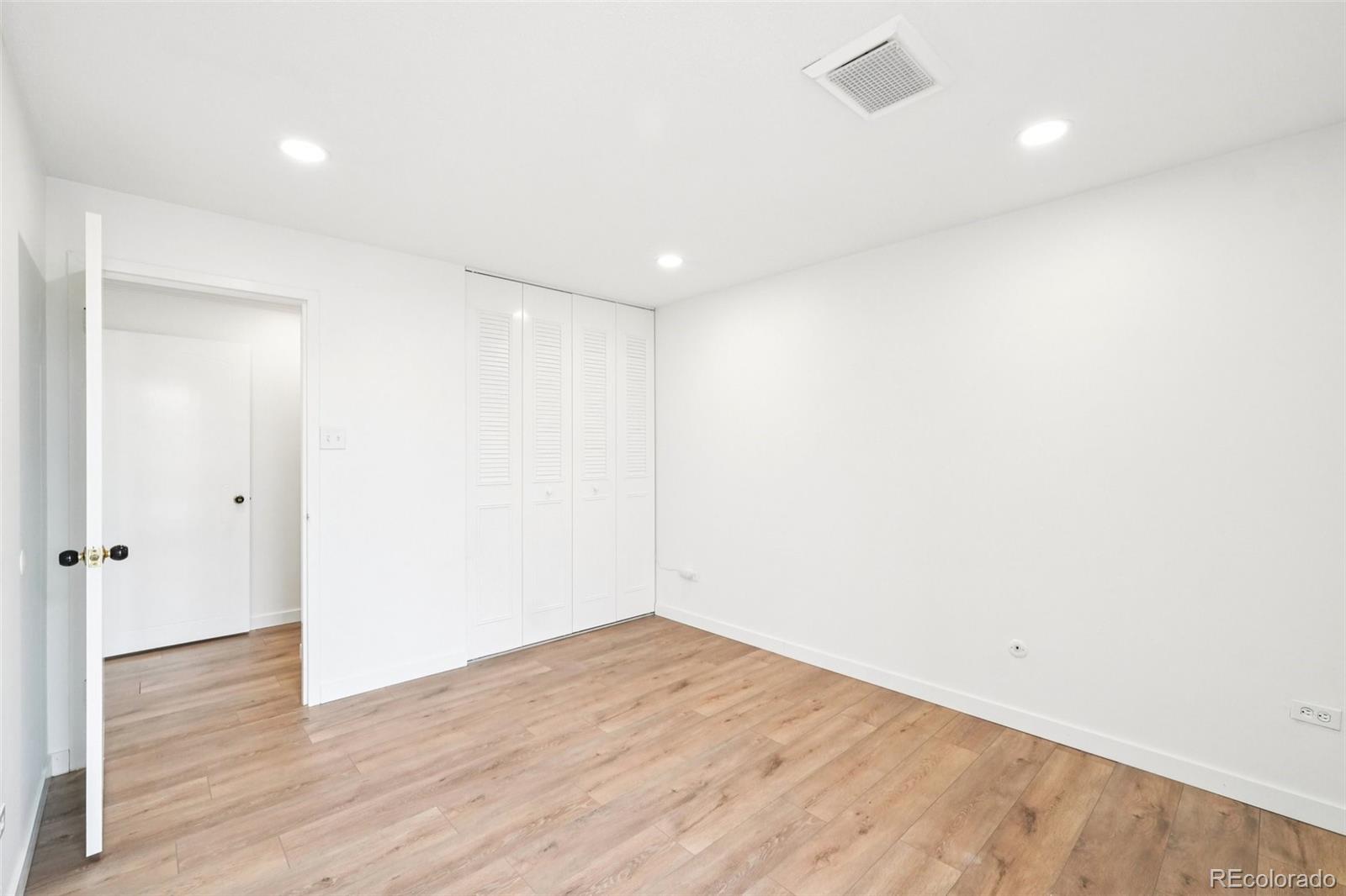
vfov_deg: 77.3
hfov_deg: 100.4
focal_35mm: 15
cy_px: 448
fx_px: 561
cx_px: 673
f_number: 8
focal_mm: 10
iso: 800
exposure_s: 1/50
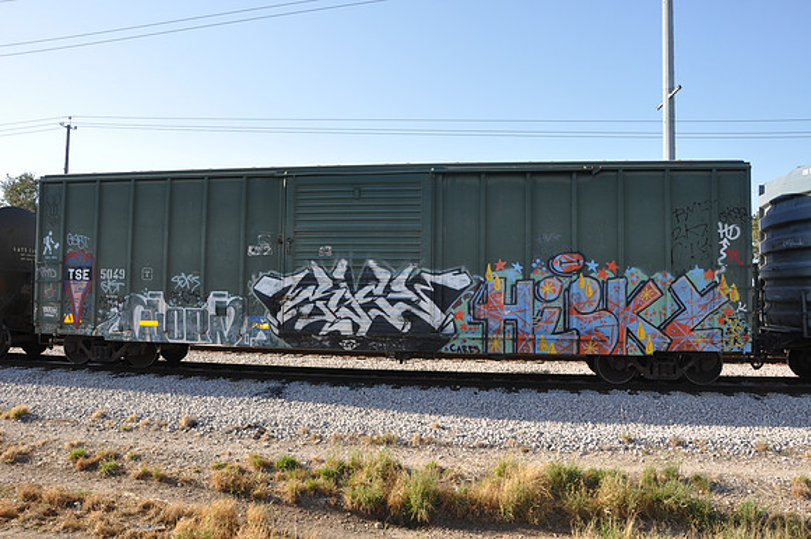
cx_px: 406
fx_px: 607
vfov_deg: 47.8
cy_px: 270
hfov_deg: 67.5
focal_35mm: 27
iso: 200
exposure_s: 1/200
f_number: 9
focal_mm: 18
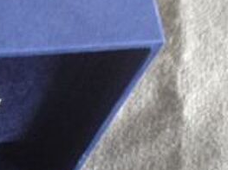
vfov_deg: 10.8
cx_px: -74
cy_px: 242
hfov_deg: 14.2
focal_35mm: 133
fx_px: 876
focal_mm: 4.28
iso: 160
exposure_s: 1/15
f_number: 2.4
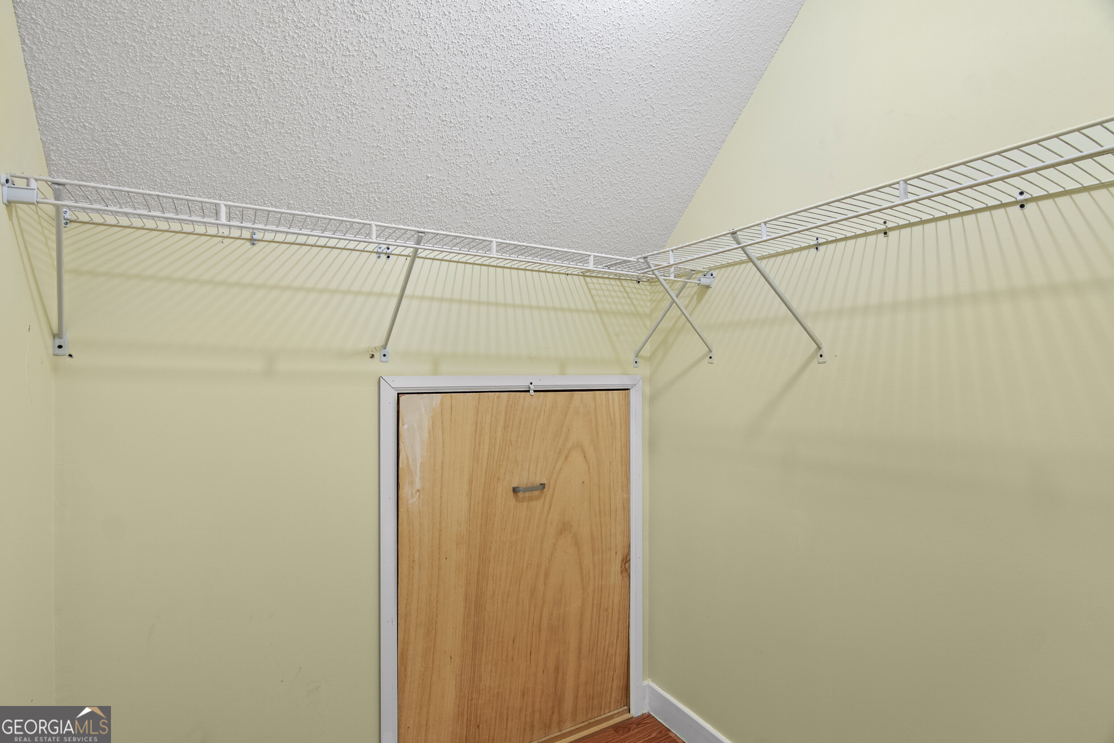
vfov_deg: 72.1
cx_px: 557
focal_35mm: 16
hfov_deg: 95.0
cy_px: 372
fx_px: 511
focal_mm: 11
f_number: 7.1
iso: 250
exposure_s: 1/1.67
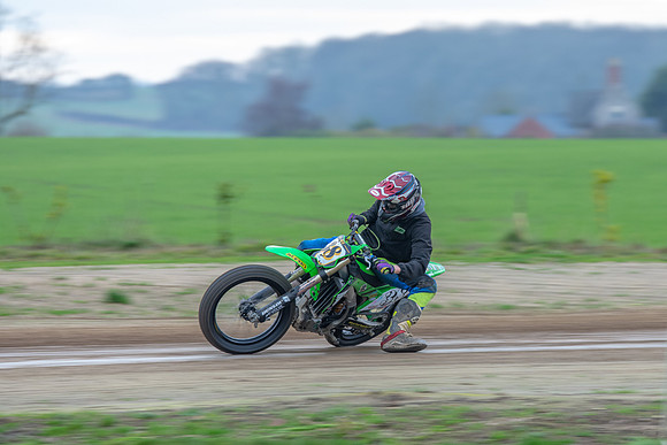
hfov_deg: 5.6
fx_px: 6805
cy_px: 267
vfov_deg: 3.7
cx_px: 403
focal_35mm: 367
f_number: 4
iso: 640
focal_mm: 200
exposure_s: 1/200
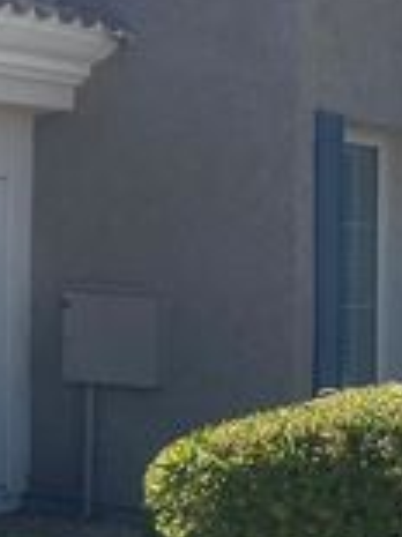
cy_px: 133
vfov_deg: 17.5
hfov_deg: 11.9
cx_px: -374
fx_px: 1737
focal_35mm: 112
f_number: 1.8
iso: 32
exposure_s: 1/2625
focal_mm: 4.25
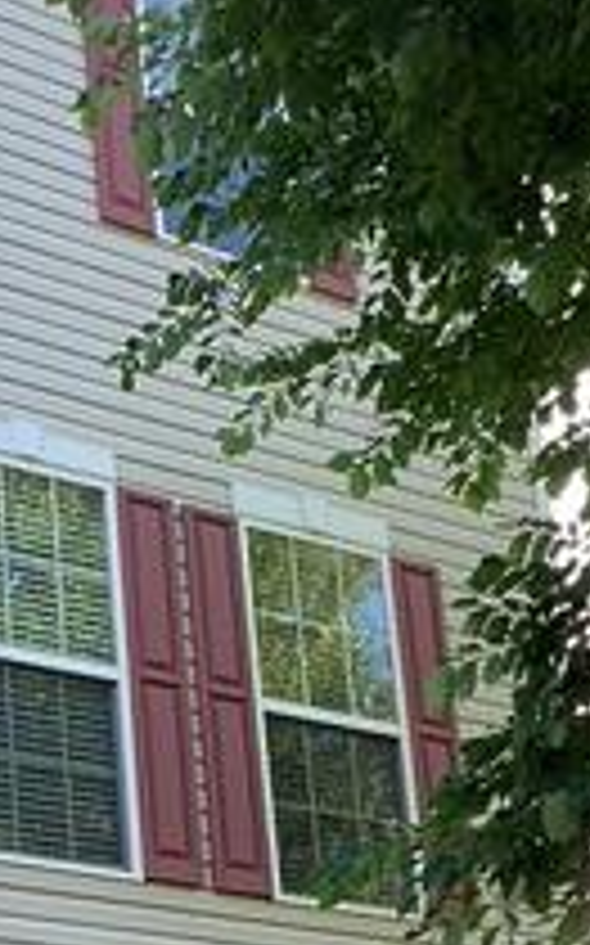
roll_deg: +2.2
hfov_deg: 13.1
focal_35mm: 100
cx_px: 261
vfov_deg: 20.4
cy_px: 824
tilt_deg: +18.0
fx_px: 2576
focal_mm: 3.3
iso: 32
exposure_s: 1/120
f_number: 2.4
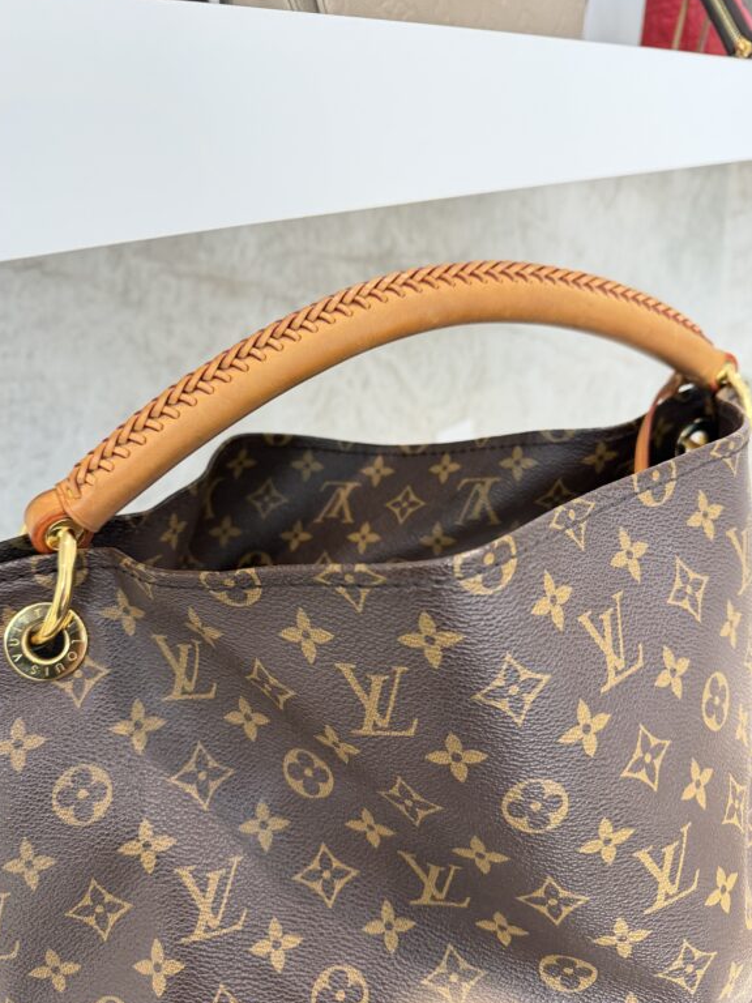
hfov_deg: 54.9
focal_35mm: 25
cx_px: 381
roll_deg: +5.9
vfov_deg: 69.4
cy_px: 511
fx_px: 724
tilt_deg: -24.3
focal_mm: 6.76
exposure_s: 1/60
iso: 320
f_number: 1.78
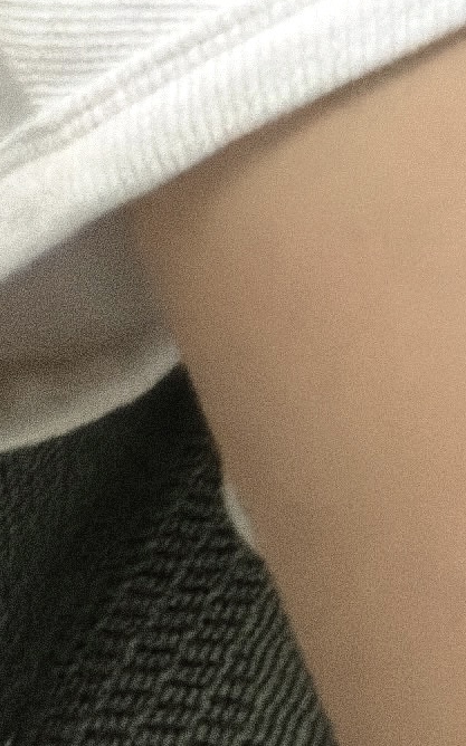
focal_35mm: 128
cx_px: 1413
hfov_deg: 8.5
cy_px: -1387
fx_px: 2603
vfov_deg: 11.3
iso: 640
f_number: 1.9
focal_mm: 2.71
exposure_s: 1/33
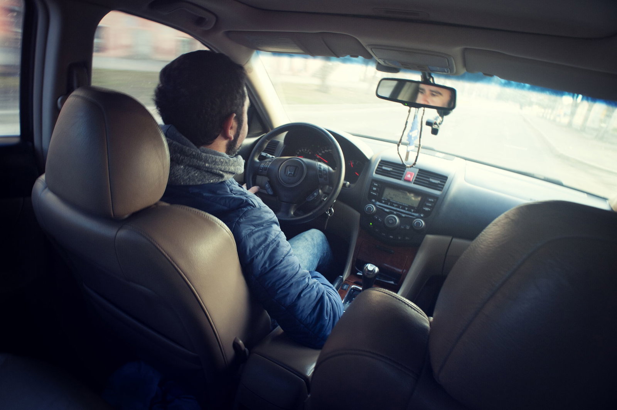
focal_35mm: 20
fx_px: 342
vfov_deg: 61.8
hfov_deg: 84.0
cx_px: 308
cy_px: 205
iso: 125
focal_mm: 20
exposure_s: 1/20
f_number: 7.1
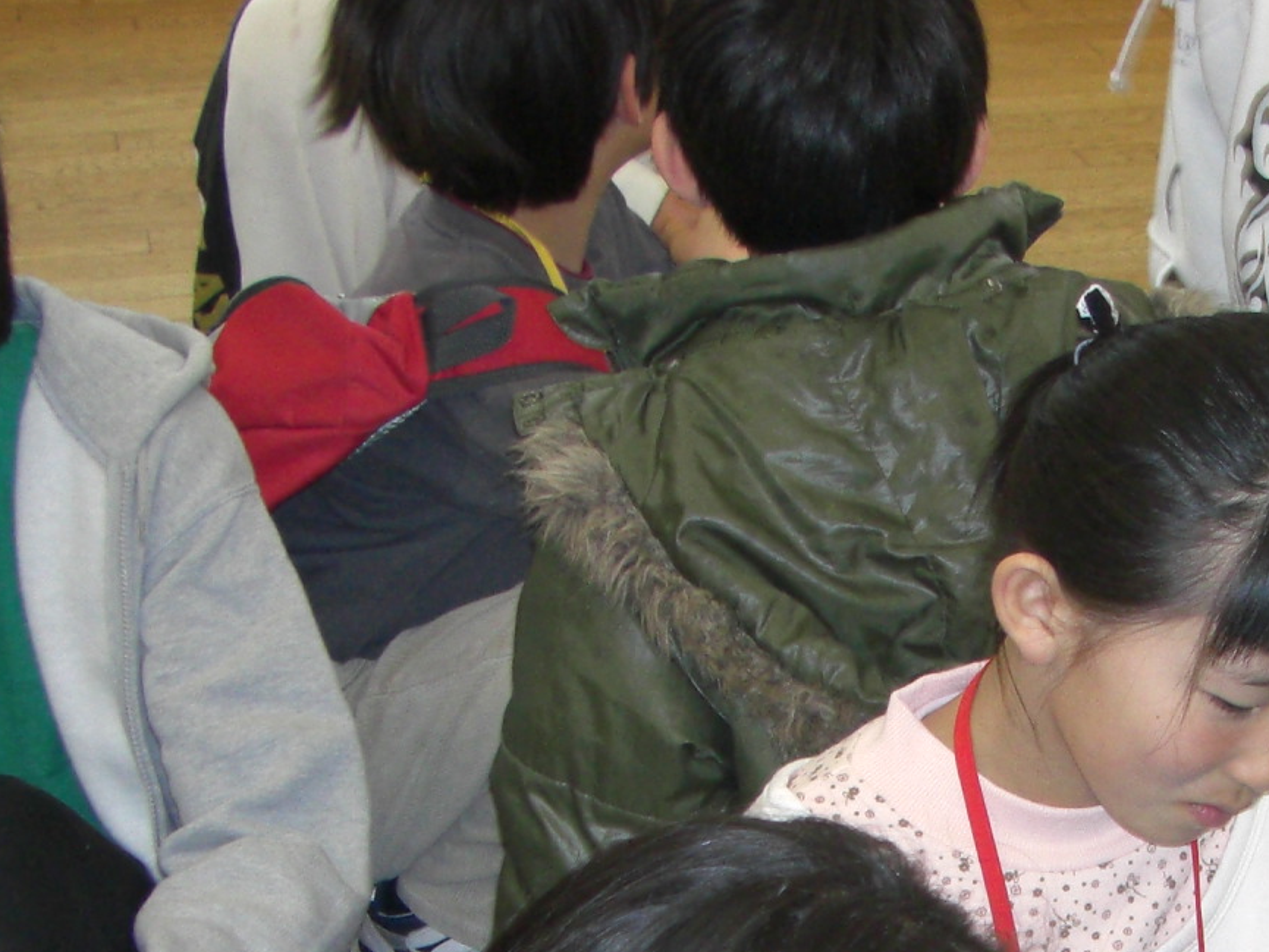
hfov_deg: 21.4
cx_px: 1052
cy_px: 1103
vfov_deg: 15.9
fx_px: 3300
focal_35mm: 90
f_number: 3.4
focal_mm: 6.3
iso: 200
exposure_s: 1/60
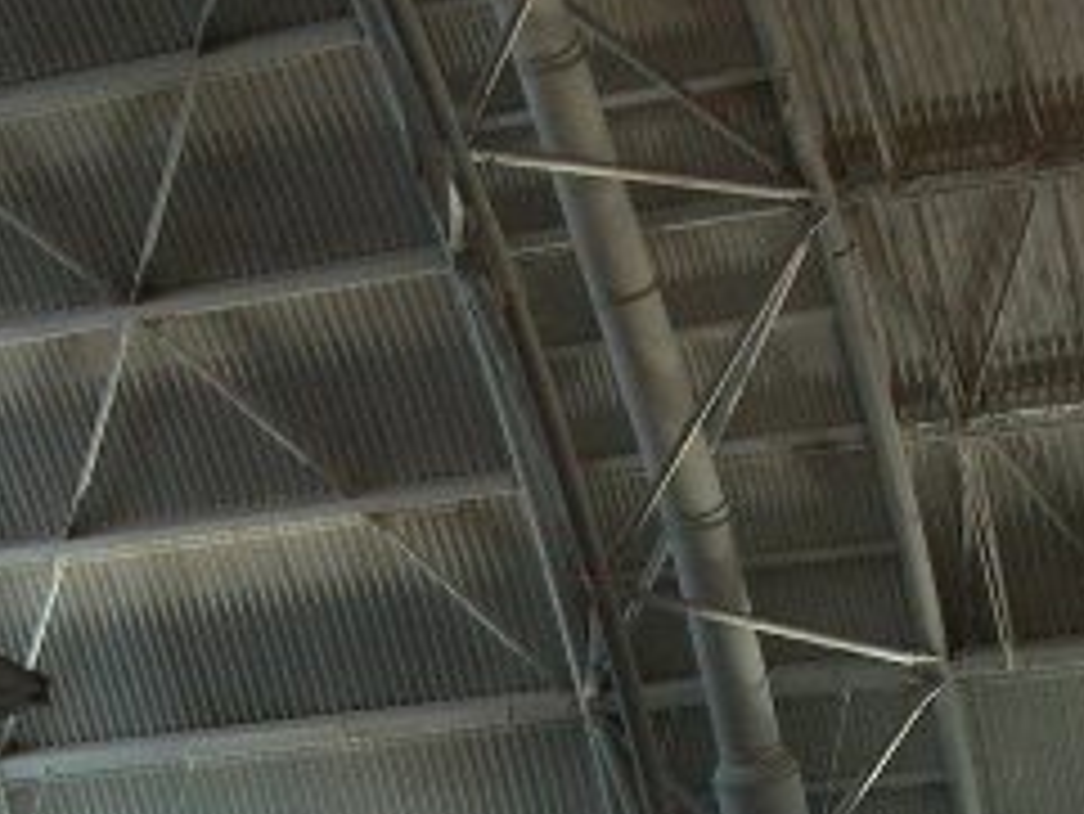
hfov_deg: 16.9
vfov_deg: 12.3
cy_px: 1156
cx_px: 756
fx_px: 3634
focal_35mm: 116
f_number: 2.8
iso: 200
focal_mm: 8.9
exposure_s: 1/60
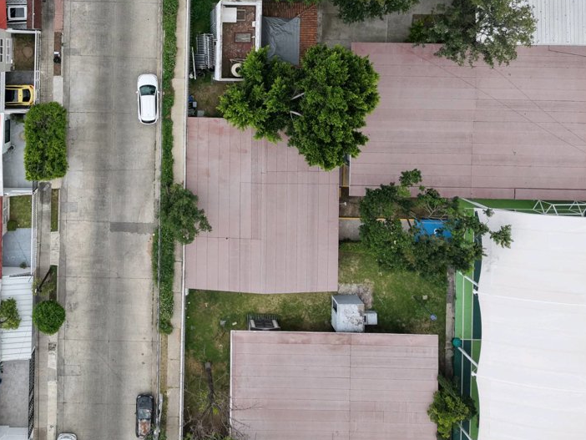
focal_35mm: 41
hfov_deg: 44.6
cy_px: 70
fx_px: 694
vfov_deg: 33.8
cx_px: 164
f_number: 1.8
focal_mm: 8.67
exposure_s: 1/2500
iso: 250
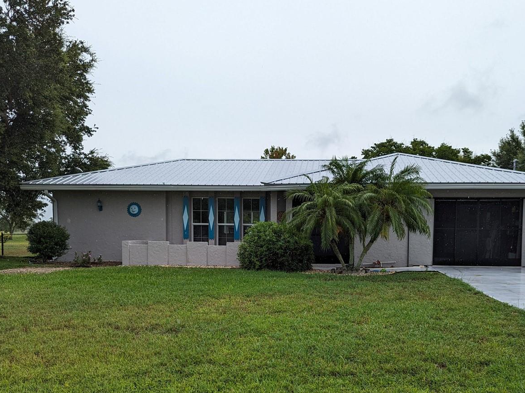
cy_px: 255
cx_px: 301
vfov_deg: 42.5
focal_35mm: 33
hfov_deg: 55.1
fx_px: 500
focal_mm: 6.81
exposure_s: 1/1230
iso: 46
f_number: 1.85
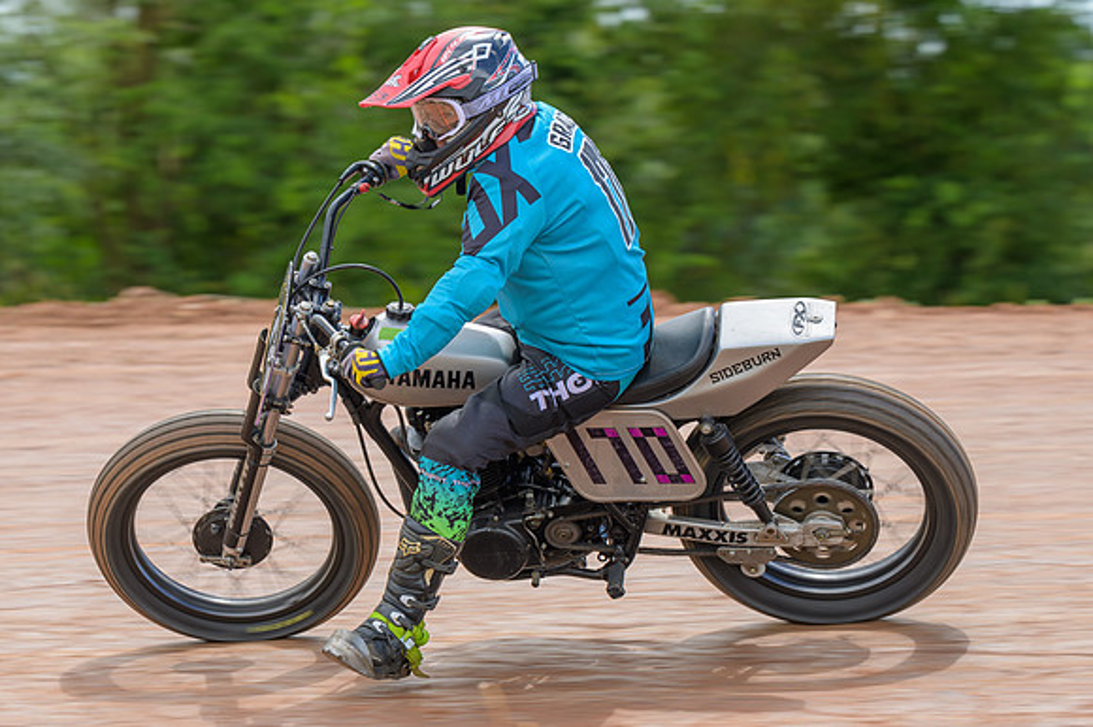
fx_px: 4940
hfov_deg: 12.6
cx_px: 593
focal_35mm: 163
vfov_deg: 8.4
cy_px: 332
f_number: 4
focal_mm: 100
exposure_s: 1/200
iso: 64
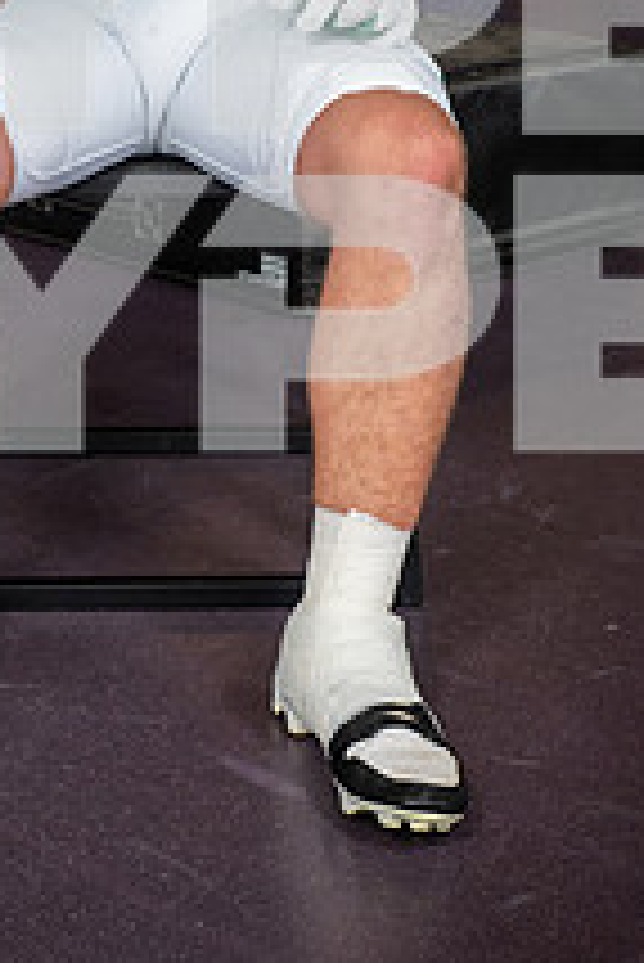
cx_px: 158
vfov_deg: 19.6
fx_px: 2706
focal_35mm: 101
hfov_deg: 13.5
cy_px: 0
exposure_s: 1/250
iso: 800
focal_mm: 48
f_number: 7.1
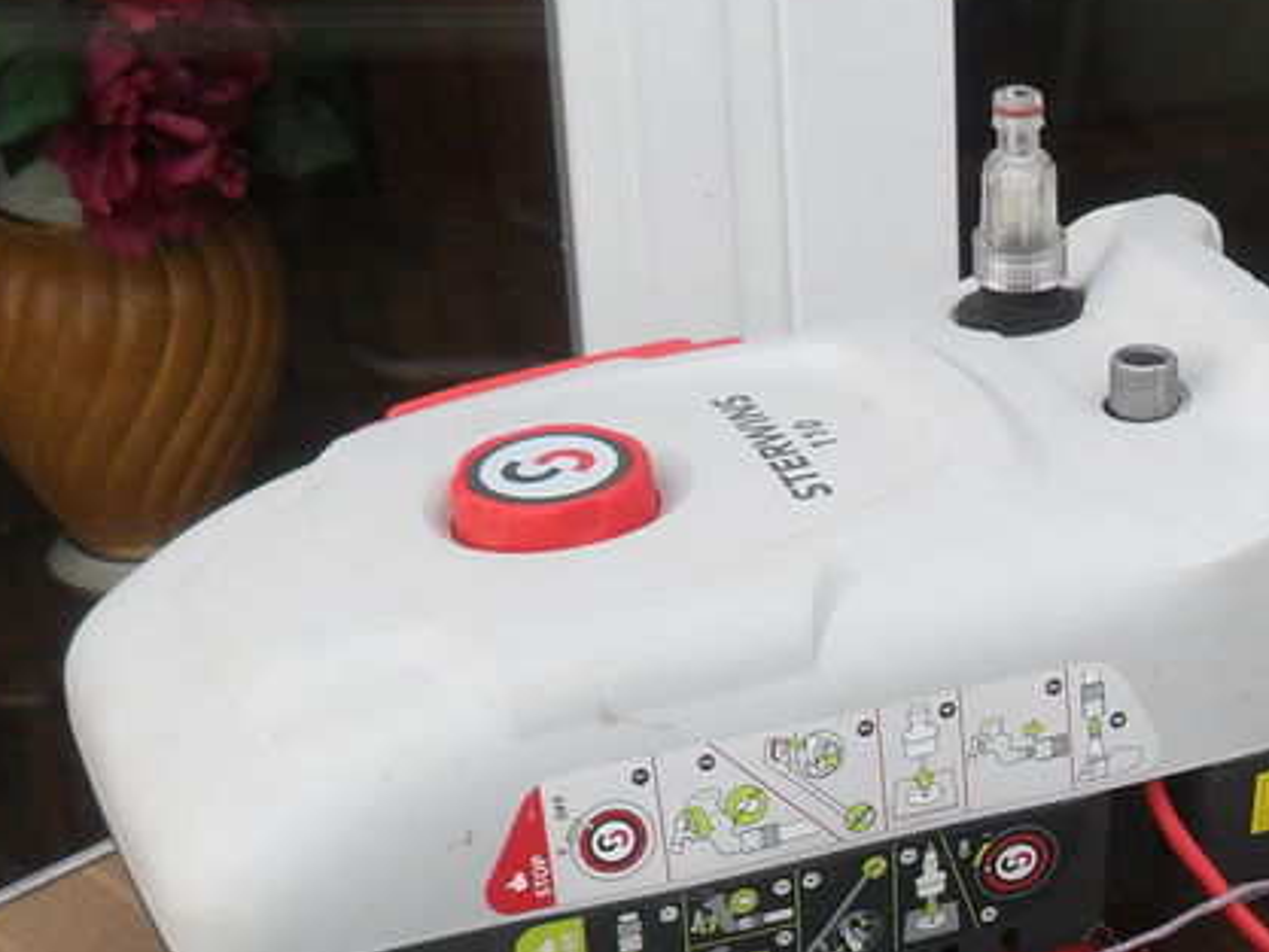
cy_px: 973
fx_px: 3080
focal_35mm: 84
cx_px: 1433
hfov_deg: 21.9
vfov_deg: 17.1
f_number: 2.8
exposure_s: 1/350
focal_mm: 6.2
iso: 80
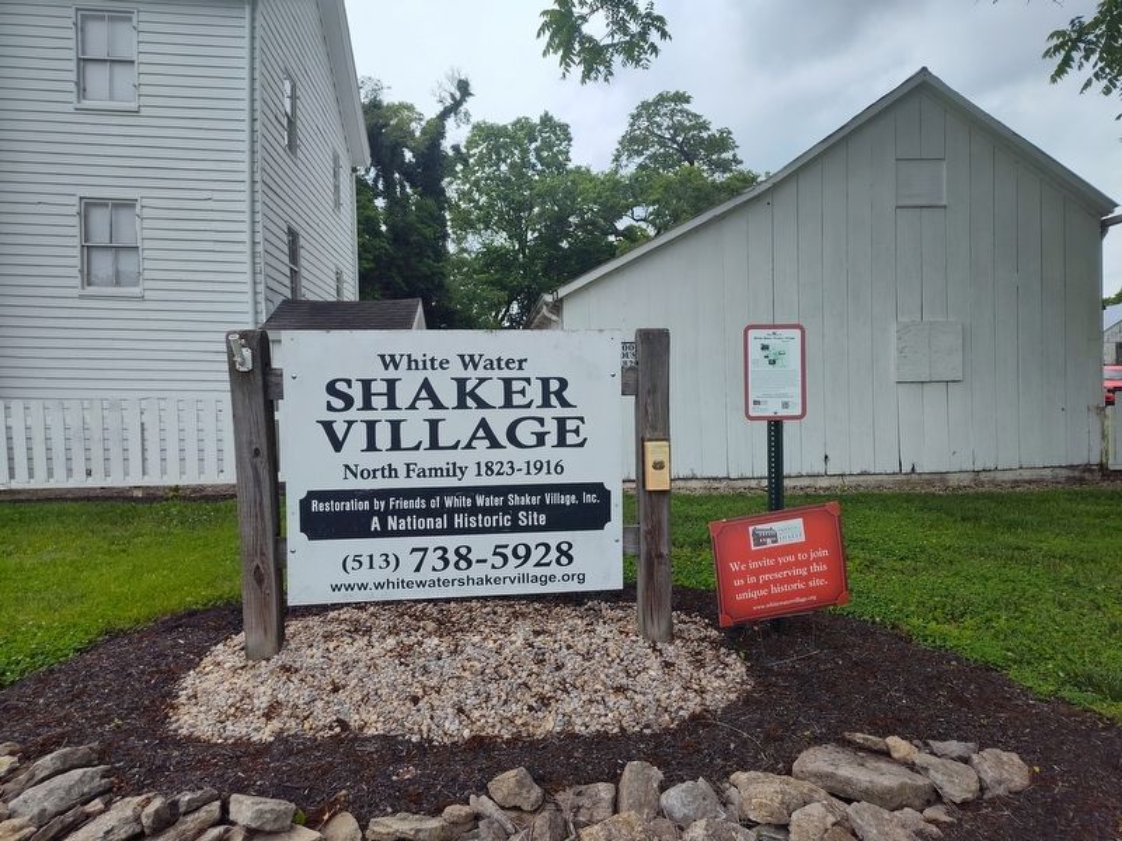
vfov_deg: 58.9
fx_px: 745
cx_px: 561
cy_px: 420
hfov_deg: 73.9
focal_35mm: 23
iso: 100
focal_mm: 5.56
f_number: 1.8
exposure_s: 1/1854
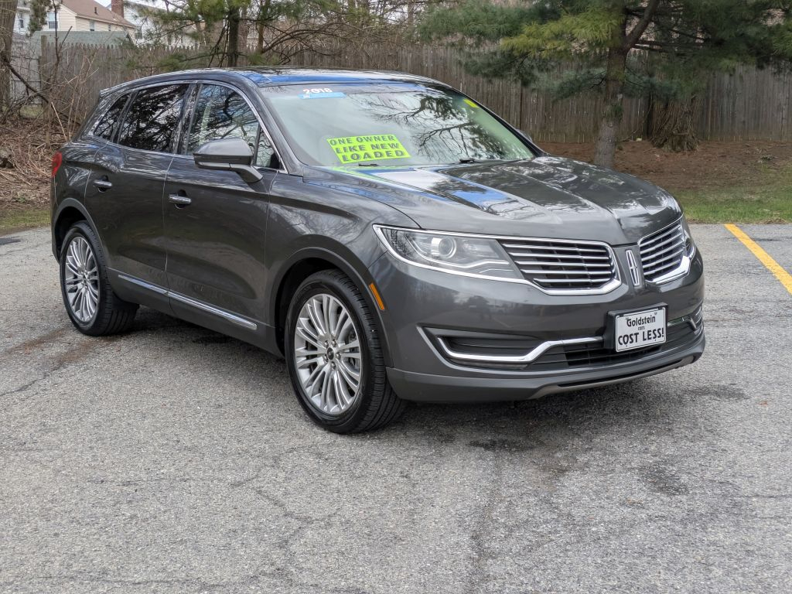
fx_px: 1167
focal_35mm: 51
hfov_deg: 37.5
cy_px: 297
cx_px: 396
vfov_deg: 28.6
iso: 45
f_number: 1.89
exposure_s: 1/684
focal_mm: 5.43
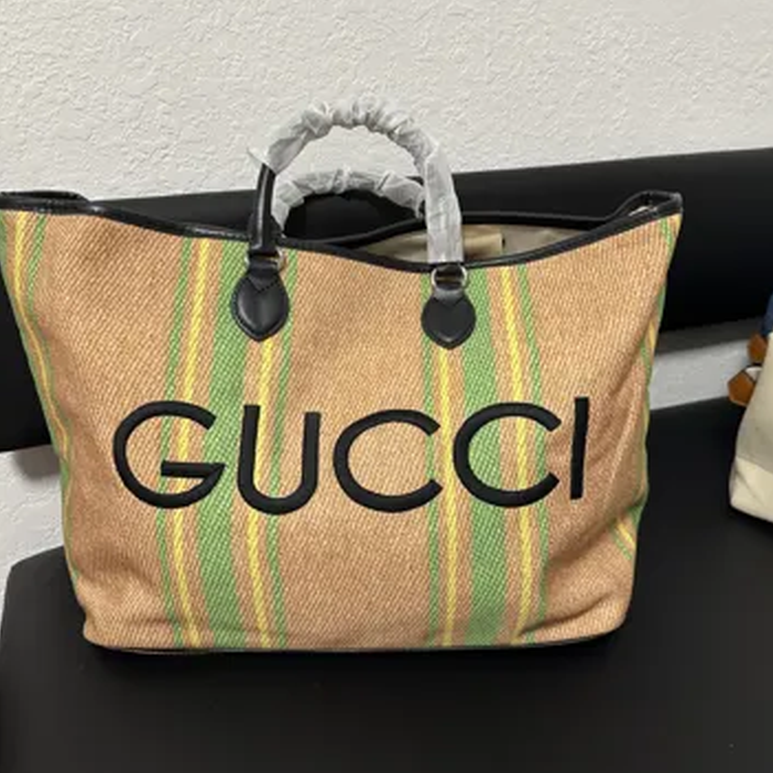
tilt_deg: -21.9
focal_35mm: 29
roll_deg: -0.2
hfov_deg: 55.6
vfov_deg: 55.5
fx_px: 733
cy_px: 348
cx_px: 394
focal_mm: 6.86
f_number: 1.78
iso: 250
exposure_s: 1/50
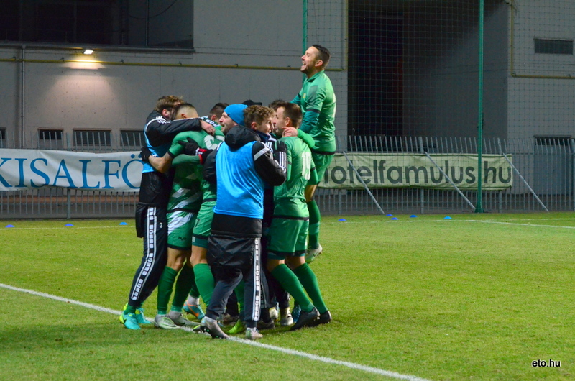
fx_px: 1674
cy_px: 190
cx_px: 288
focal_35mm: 105
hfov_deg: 19.5
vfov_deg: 13.0
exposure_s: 1/400
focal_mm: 70
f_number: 5.6
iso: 4000
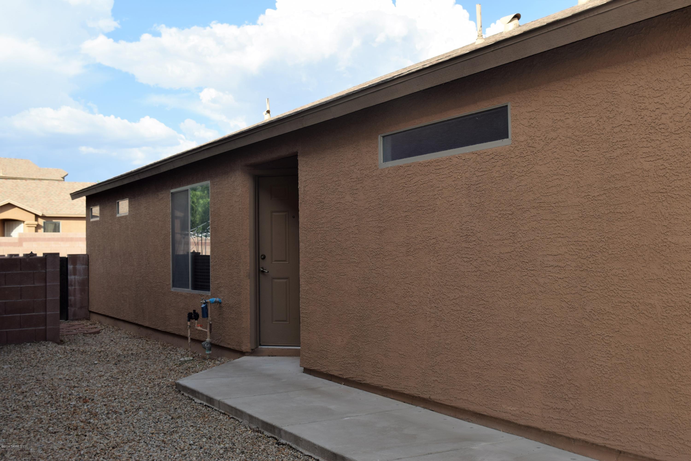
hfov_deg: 45.0
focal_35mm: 44
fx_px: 835
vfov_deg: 30.8
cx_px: 346
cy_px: 230
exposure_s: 1/200
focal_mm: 29
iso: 100
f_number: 8
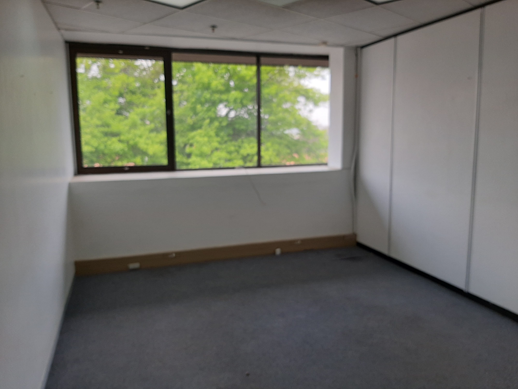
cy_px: 194
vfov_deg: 51.4
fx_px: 404
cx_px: 259
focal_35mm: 27
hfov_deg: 65.3
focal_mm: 3.93
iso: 40
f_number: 1.7
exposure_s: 1/218
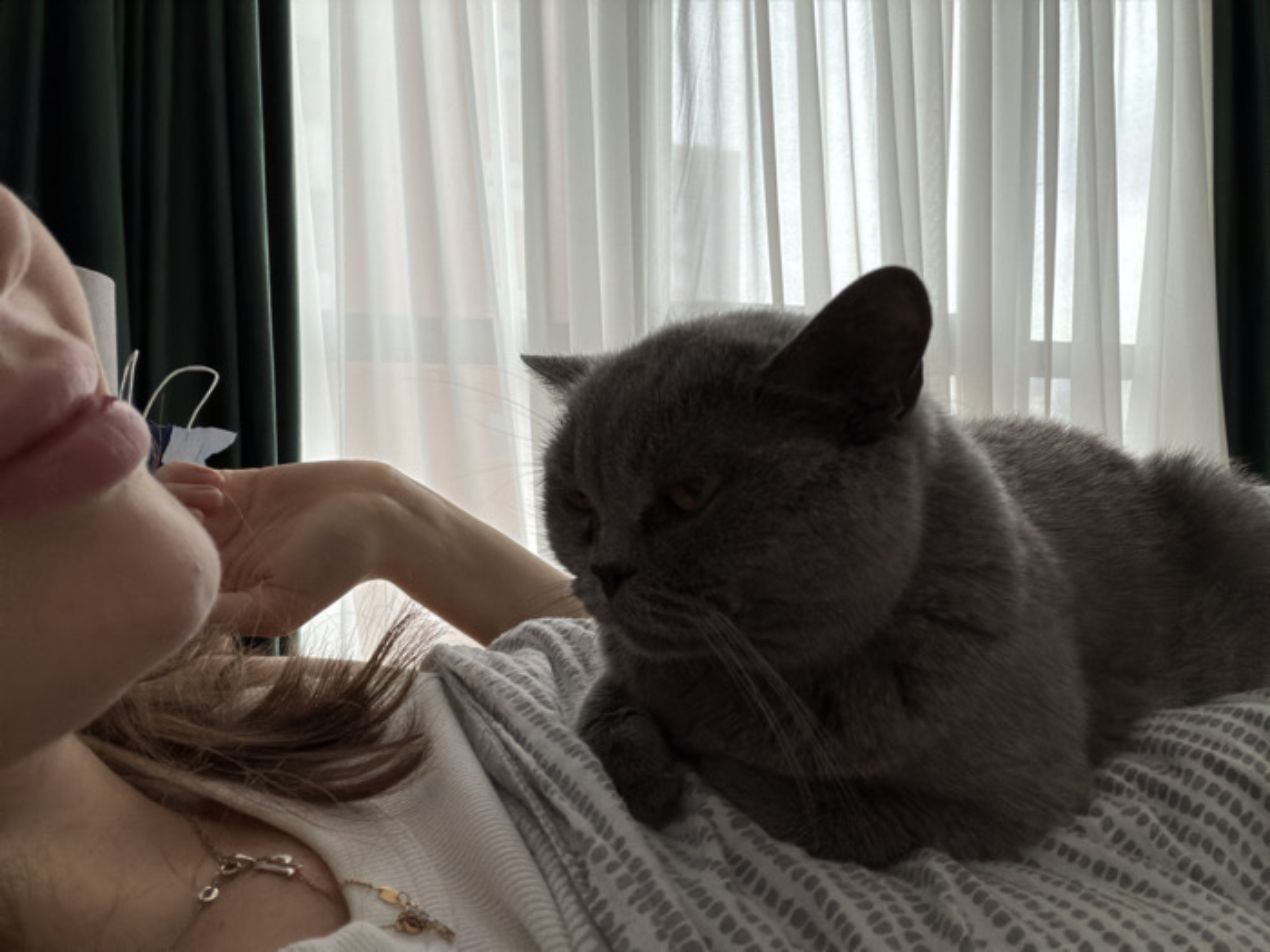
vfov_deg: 58.9
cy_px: 476
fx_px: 844
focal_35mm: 23
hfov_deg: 73.9
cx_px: 635
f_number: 1.9
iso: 125
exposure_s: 1/60
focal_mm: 2.71
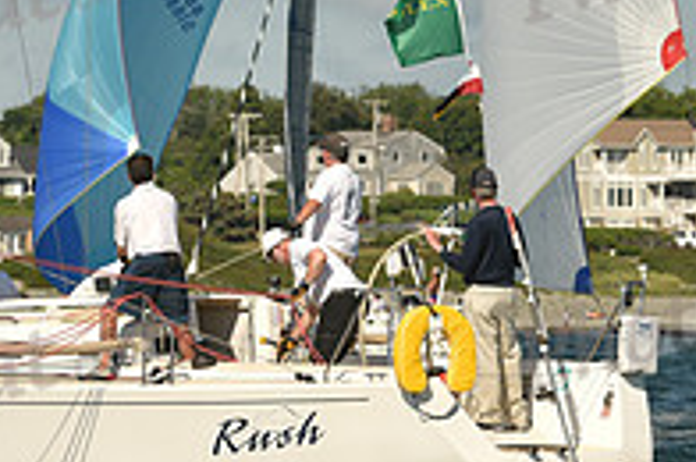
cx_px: 337
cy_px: 165
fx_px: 11446
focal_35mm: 593
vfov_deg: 2.3
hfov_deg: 3.5
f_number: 8
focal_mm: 200
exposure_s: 1/1000
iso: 250
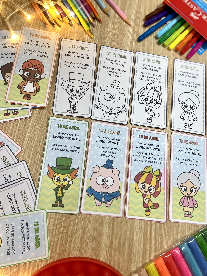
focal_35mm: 26
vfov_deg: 67.3
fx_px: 207
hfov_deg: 53.1
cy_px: 138
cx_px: 104
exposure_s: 1/60
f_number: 1.8
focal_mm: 4.25
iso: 160
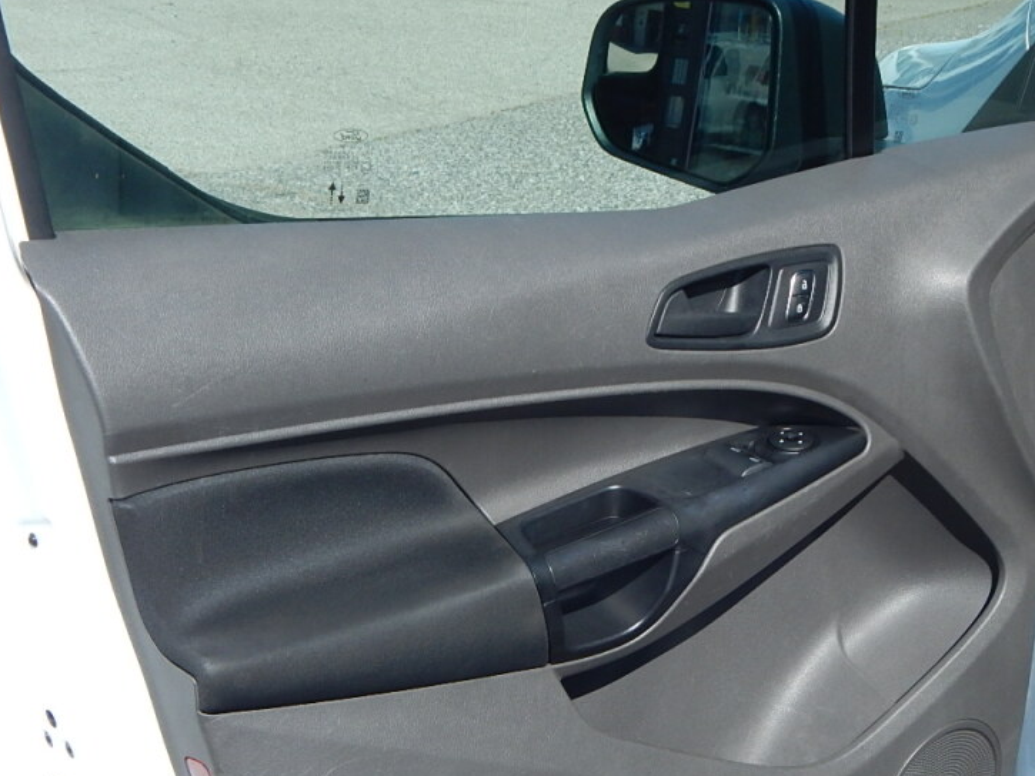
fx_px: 1794
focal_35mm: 60
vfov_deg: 24.2
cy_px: 578
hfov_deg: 32.1
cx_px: 624
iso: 125
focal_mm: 6.1
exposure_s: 1/1500
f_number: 3.3
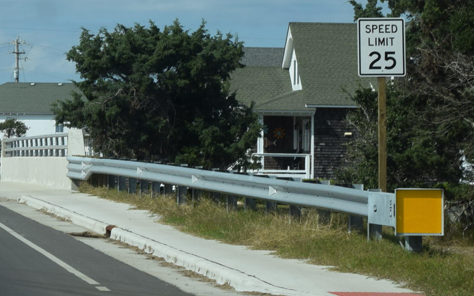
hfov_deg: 9.4
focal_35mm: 220
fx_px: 2846
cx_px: -115
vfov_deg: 5.9
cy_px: 12
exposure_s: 1/400
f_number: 10
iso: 200
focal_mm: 55
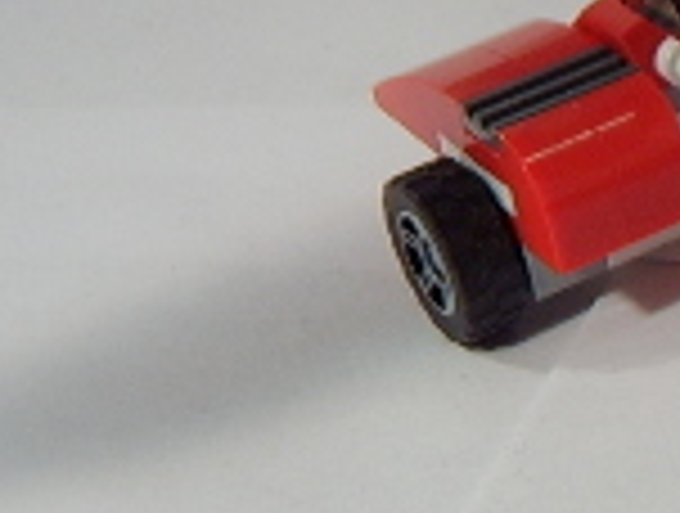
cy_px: -58
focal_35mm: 131
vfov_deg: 11.2
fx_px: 2580
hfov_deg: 13.5
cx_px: 1216
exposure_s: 1/38
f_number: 2.7
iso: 100
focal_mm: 8.13
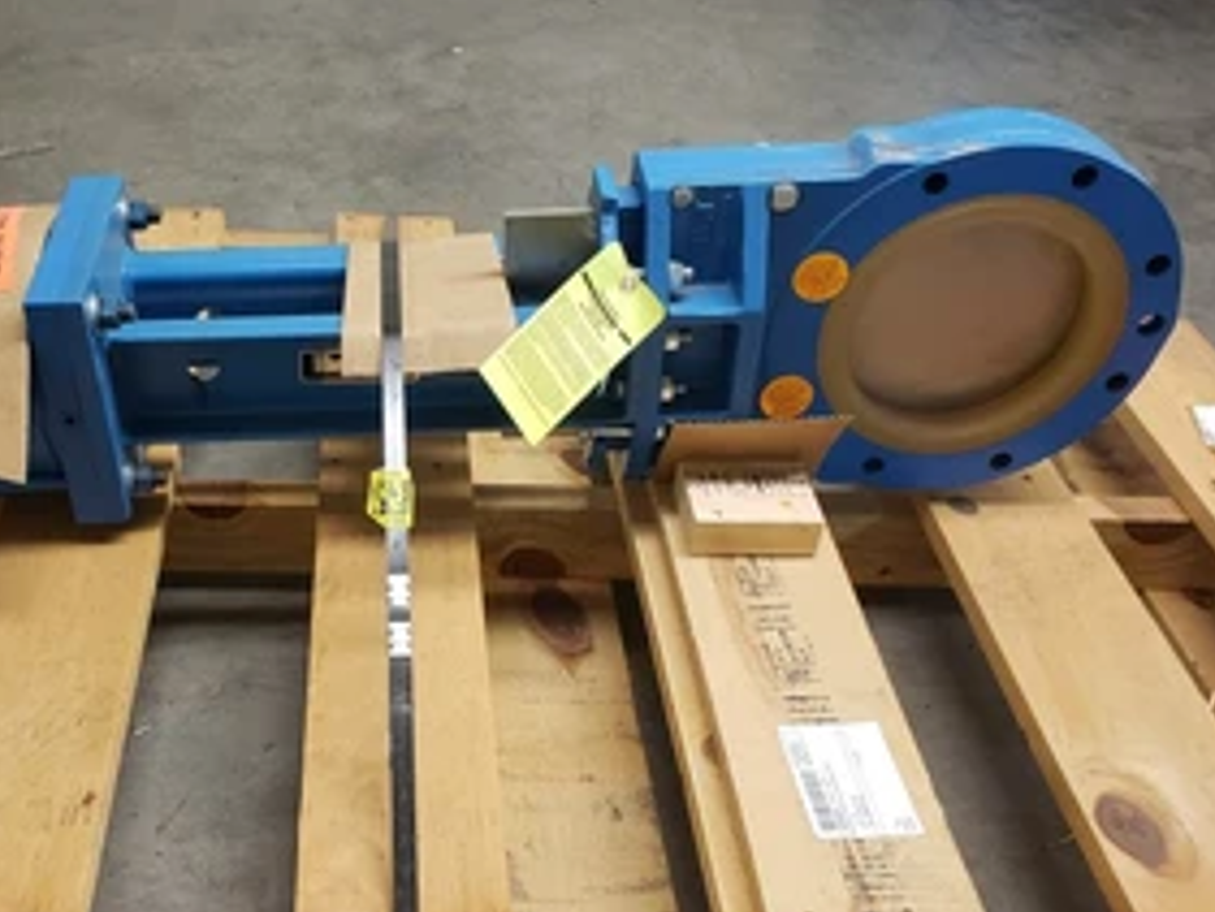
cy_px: 488
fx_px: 1299
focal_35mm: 37
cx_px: 398
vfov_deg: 38.7
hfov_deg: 49.2
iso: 250
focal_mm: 4.3
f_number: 2.4
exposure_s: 1/24
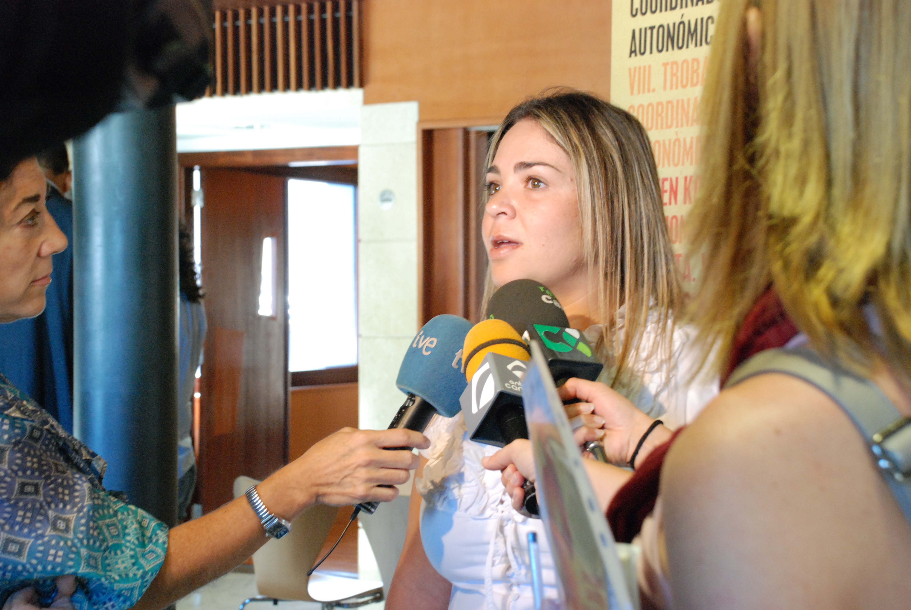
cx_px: 456
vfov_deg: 19.0
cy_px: 305
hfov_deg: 28.0
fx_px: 1824
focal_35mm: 72
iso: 1250
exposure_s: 1/20
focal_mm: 48
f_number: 8
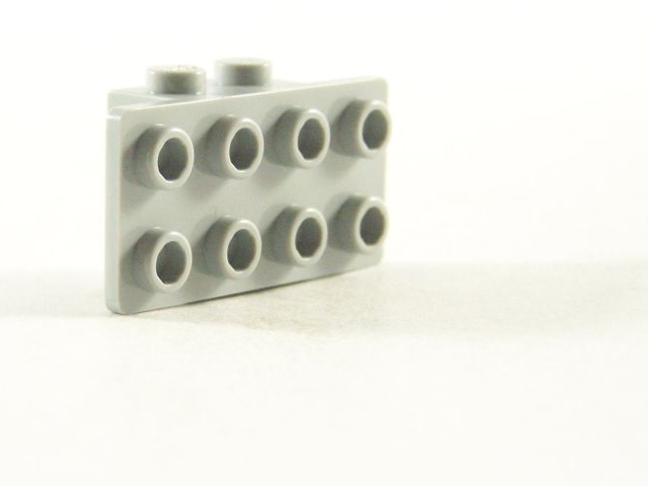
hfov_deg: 12.0
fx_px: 3070
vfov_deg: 9.1
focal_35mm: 164
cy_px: 249
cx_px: 216
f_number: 3.2
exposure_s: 1/60
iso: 400
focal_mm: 17.5
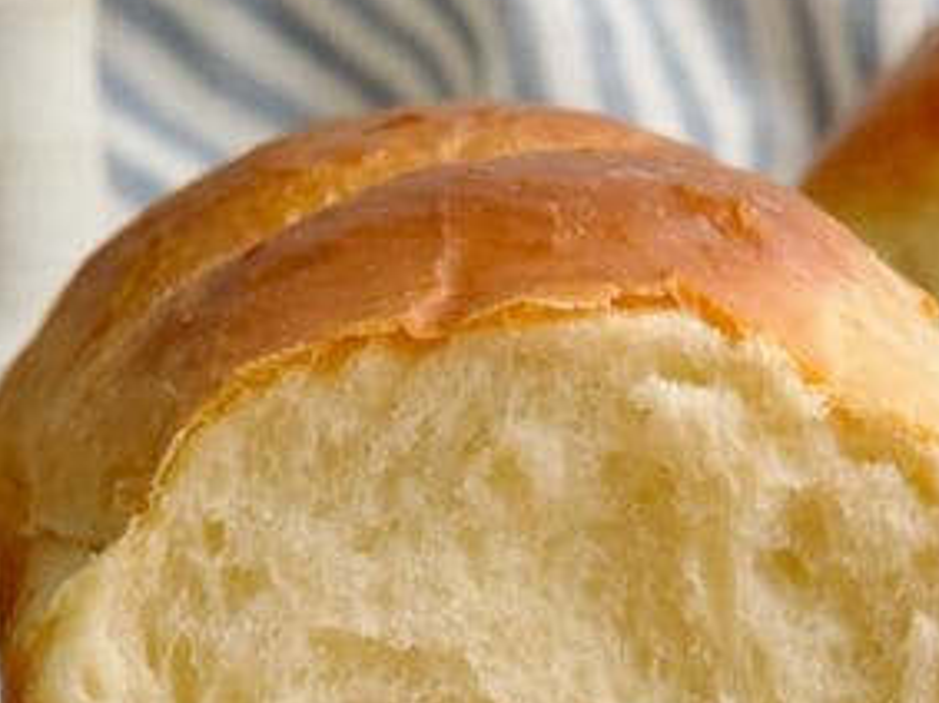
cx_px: 587
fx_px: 4230
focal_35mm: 156
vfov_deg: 9.5
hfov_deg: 12.7
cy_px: 604
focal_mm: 85
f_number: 11
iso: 1600
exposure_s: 1/160
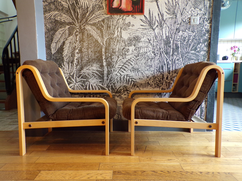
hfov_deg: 63.4
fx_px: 196
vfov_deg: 49.7
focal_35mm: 28
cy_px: 90
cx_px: 121
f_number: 3.1
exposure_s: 1/17
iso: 235
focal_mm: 5
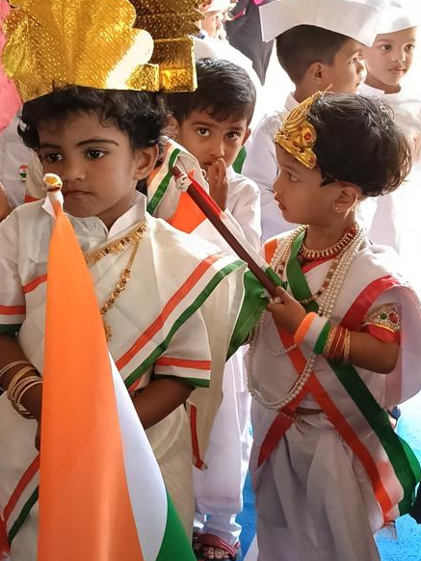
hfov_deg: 23.7
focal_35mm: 62
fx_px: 1005
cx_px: 213
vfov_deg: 31.2
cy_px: 274
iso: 250
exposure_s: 1/100
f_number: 1.8
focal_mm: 3.98
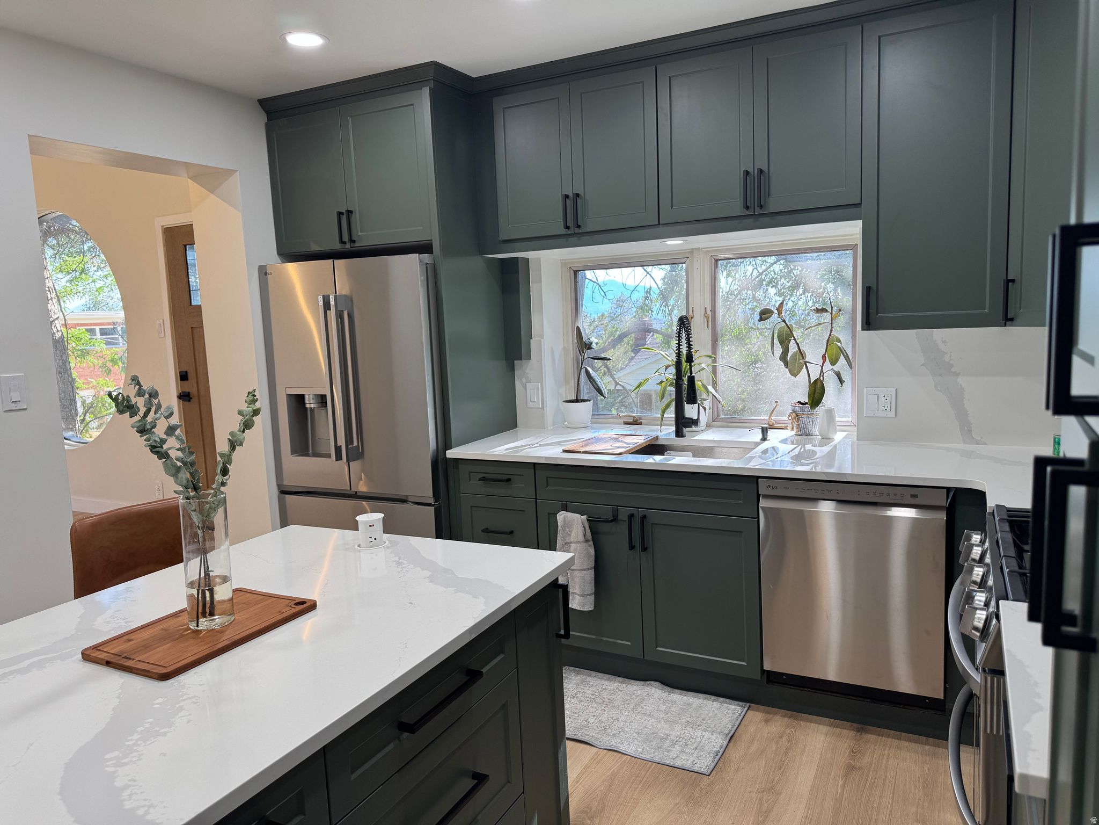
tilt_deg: -6.9
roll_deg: +2.1
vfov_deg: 56.8
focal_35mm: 24
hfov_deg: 71.6
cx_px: 550
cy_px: 412
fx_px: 762
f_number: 1.78
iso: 80
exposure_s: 1/120
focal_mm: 6.76
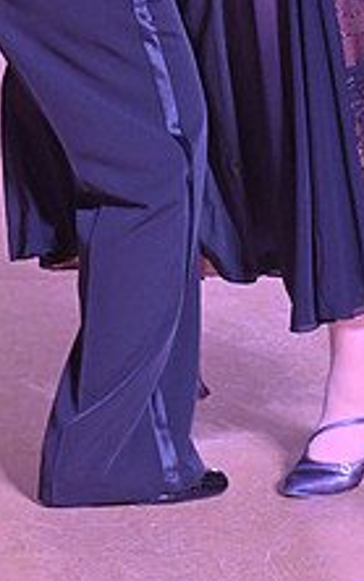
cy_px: -170
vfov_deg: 6.5
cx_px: 211
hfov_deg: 4.1
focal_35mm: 319
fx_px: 5057
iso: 5000
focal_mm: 120
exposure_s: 1/320
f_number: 8
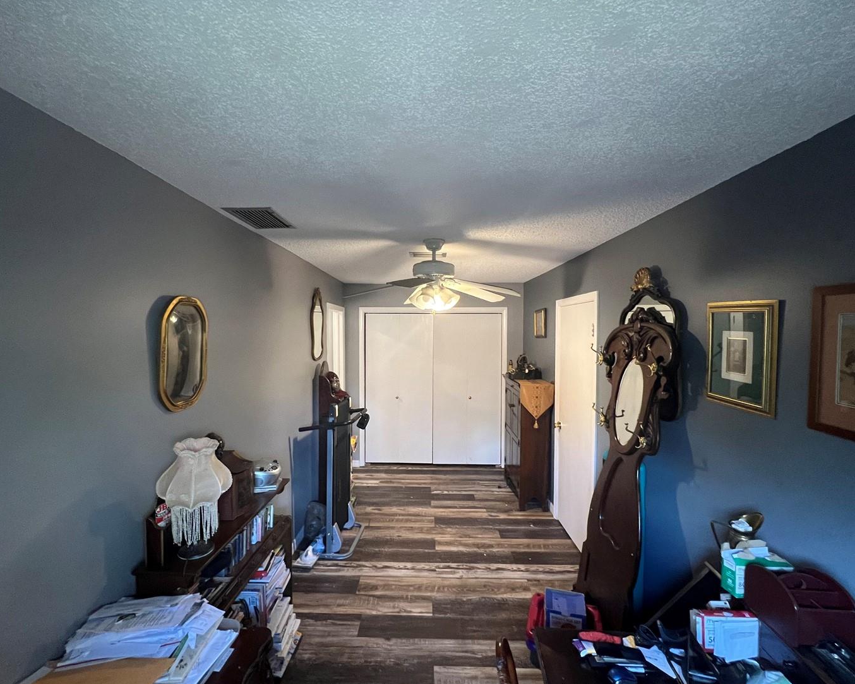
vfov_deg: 84.0
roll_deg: -0.3
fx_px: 380
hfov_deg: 96.8
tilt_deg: -1.1
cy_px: 345
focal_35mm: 15
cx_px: 421
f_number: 1.8
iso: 500
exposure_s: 1/60
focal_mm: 1.57
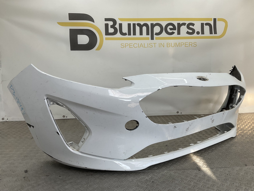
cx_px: 127
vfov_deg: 48.2
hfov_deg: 61.7
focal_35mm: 29
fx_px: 213
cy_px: 96
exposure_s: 1/276
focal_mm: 3
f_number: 1.8
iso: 16
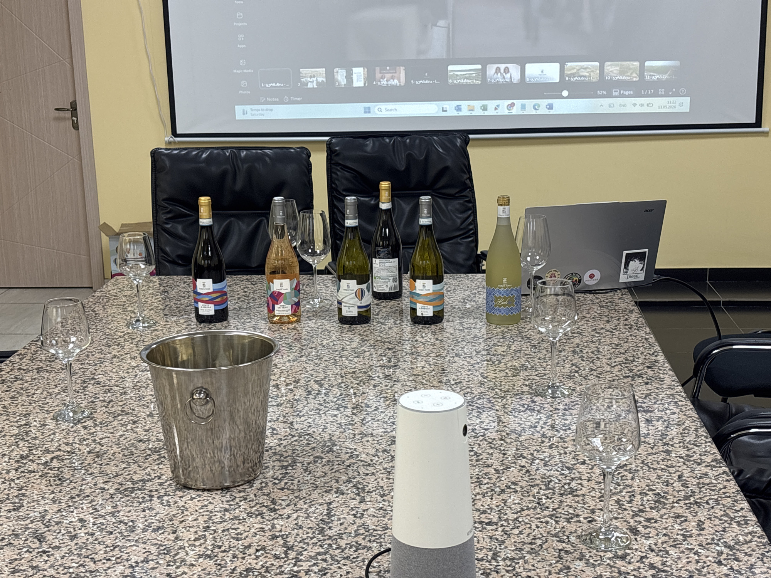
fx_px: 1158
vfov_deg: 28.0
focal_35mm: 52
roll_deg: +1.8
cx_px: 386
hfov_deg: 36.8
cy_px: 289
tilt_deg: -14.4
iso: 64
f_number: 1.6
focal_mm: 5.96
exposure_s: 1/60
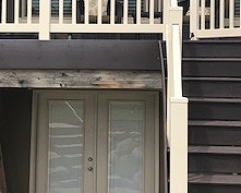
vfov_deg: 19.3
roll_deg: -0.2
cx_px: 107
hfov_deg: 24.1
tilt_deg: +3.6
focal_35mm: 79
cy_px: 41
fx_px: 564
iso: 20
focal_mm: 4
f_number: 1.8
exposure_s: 1/1245
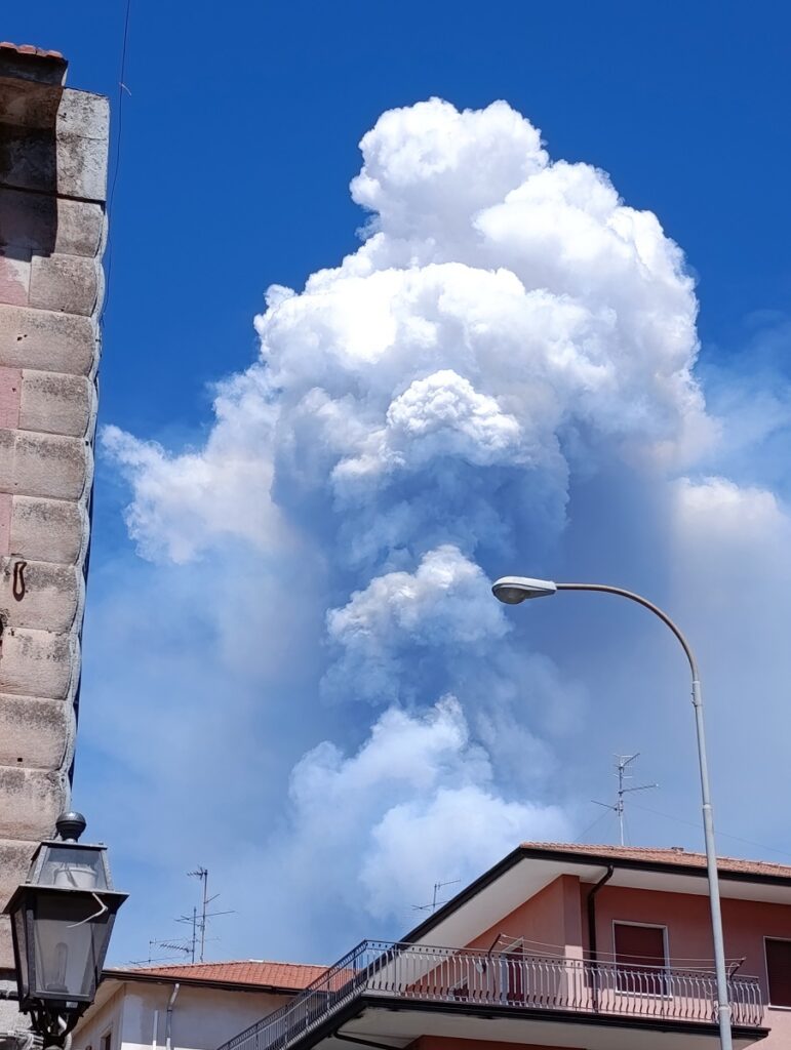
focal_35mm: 72
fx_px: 2188
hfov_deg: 20.5
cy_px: 525
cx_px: 396
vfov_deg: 27.0
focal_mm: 6.11
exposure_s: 1/1025
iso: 52
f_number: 1.65
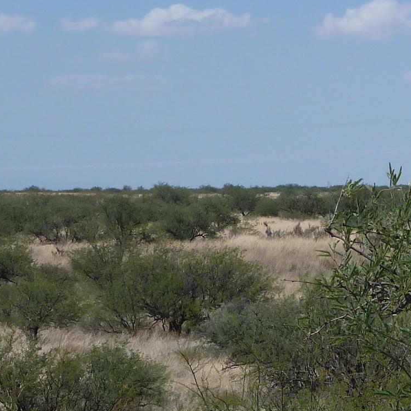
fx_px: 3667
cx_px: 550
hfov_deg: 6.4
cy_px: 9
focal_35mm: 273
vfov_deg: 6.4
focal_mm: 14.7
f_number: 5.6
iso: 80
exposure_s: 1/640
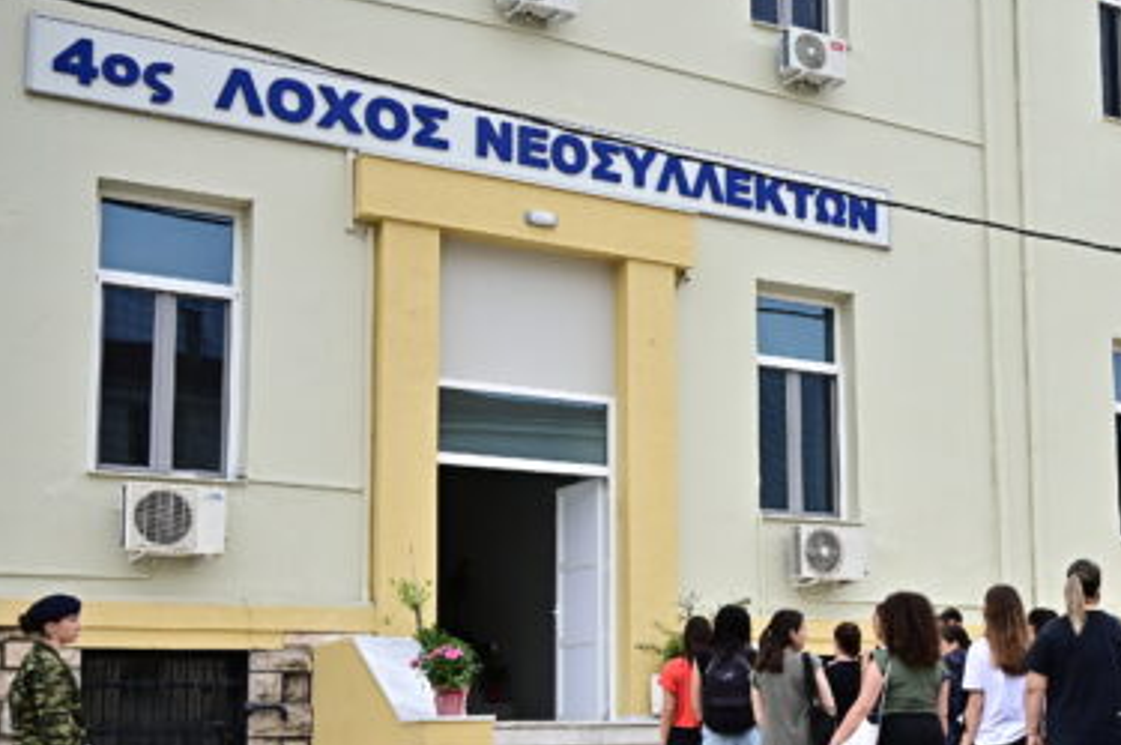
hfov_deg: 34.0
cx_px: 983
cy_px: 531
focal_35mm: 56
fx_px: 1741
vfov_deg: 23.9
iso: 1000
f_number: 5
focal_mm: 30
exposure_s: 1/1600
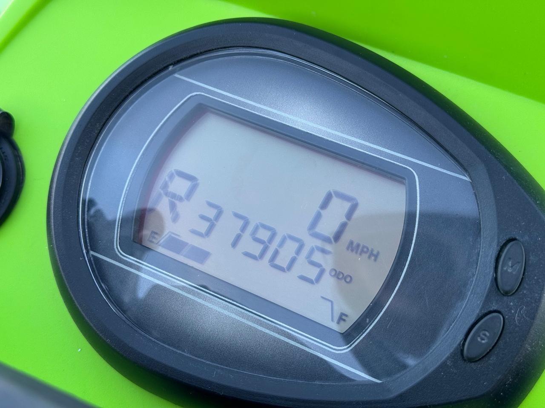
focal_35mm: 48
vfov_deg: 30.3
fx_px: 756
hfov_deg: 39.7
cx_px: 272
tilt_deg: -40.4
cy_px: 204
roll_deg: -2.8
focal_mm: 6.76
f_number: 1.78
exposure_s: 1/323
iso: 64
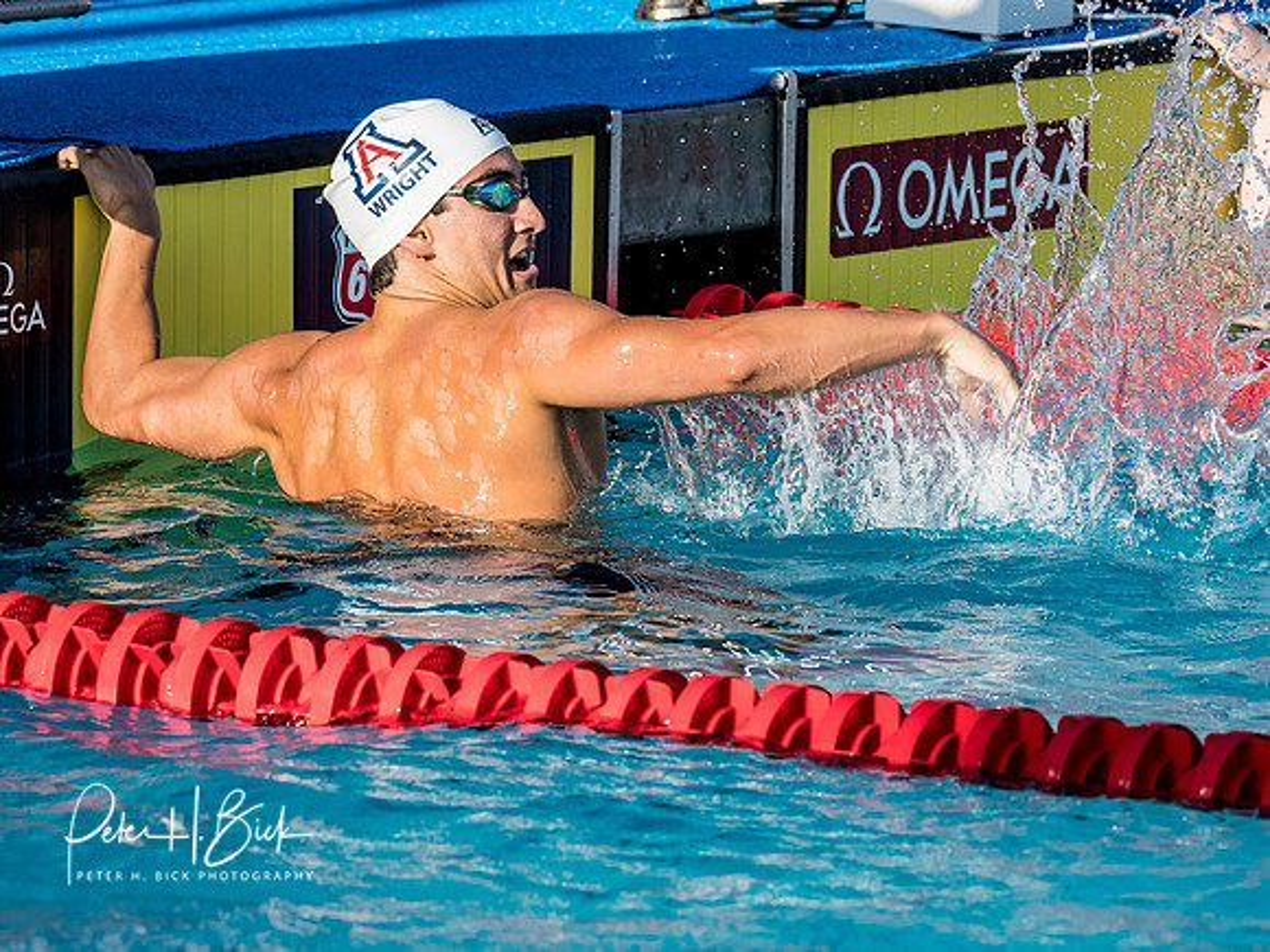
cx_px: 635
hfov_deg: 4.9
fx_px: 14712
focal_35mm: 401
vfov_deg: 3.7
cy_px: 476
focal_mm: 200
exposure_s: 1/1250
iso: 640
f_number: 6.3
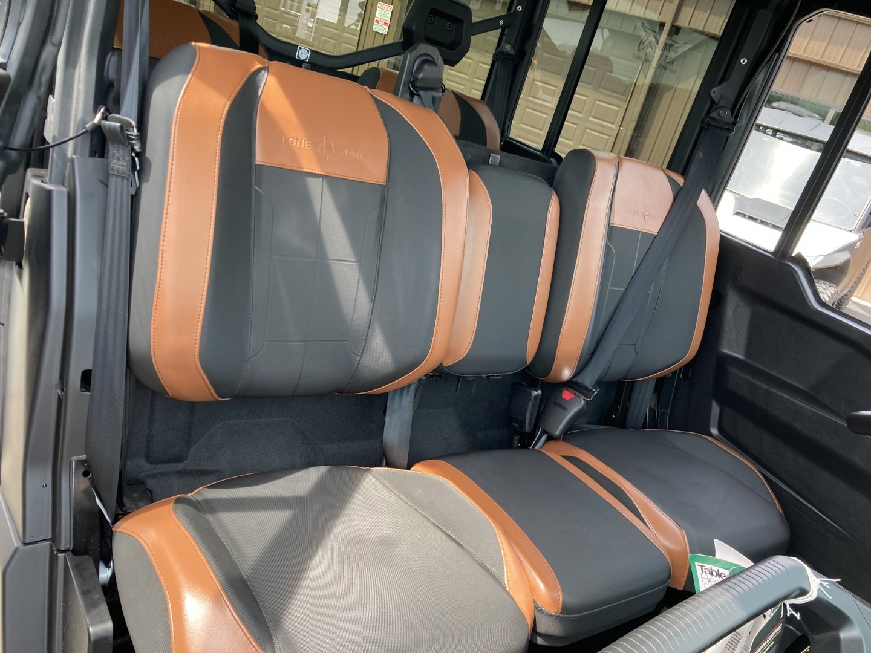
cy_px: 326
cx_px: 436
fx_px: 705
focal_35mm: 28
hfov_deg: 63.4
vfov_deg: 49.7
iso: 40
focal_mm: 3.99
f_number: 1.8
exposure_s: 1/121
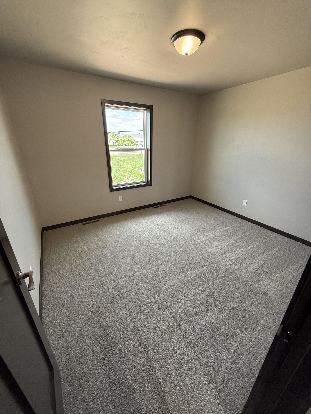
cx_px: 156
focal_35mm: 14
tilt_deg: -21.4
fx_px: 168
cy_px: 207
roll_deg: -0.7
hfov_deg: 85.7
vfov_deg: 102.1
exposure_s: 1/99
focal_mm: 2.22
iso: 125
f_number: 2.2
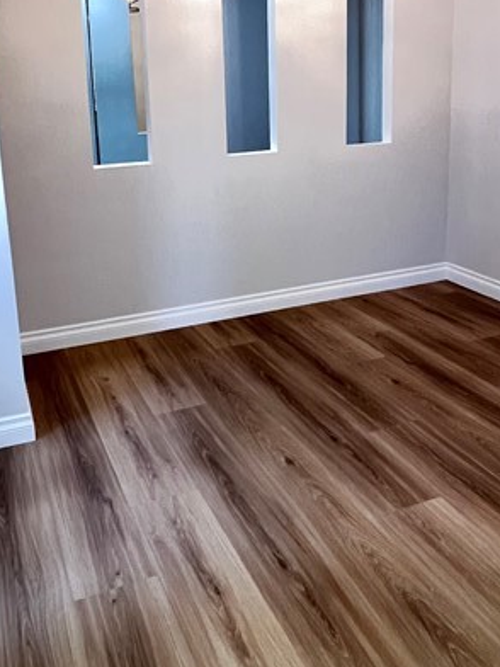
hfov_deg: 41.8
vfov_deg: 52.9
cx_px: 260
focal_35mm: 34
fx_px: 655
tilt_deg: -11.2
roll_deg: +1.7
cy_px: 221
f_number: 1.8
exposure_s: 1/60
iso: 500
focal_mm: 1.57
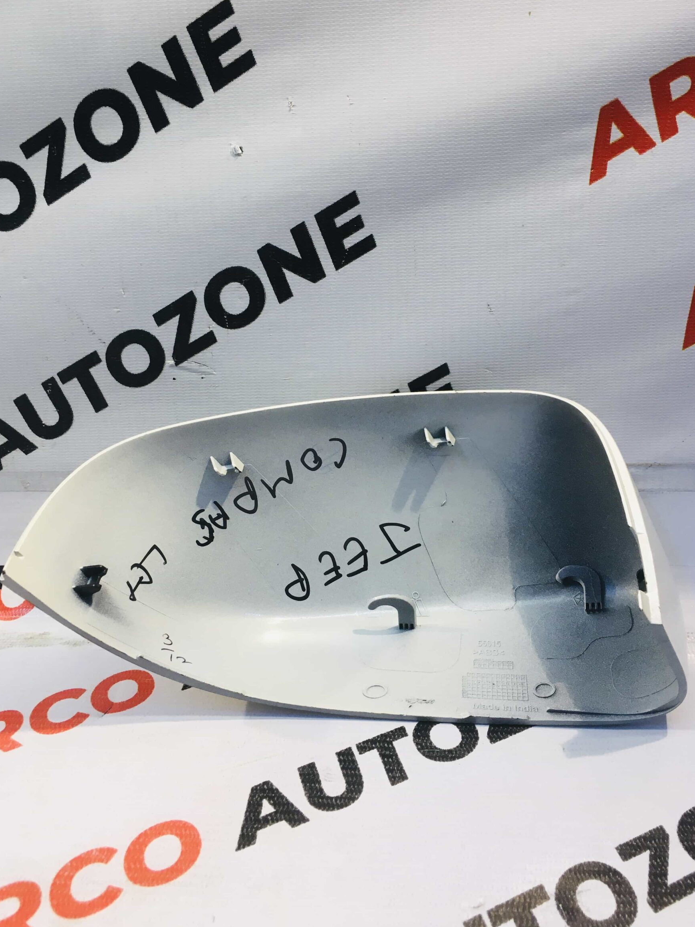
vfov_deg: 56.8
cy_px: 428
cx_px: 336
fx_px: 857
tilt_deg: -23.3
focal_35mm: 32
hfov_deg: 44.2
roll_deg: +1.3
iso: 32
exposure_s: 1/33
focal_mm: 4.15
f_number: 2.2
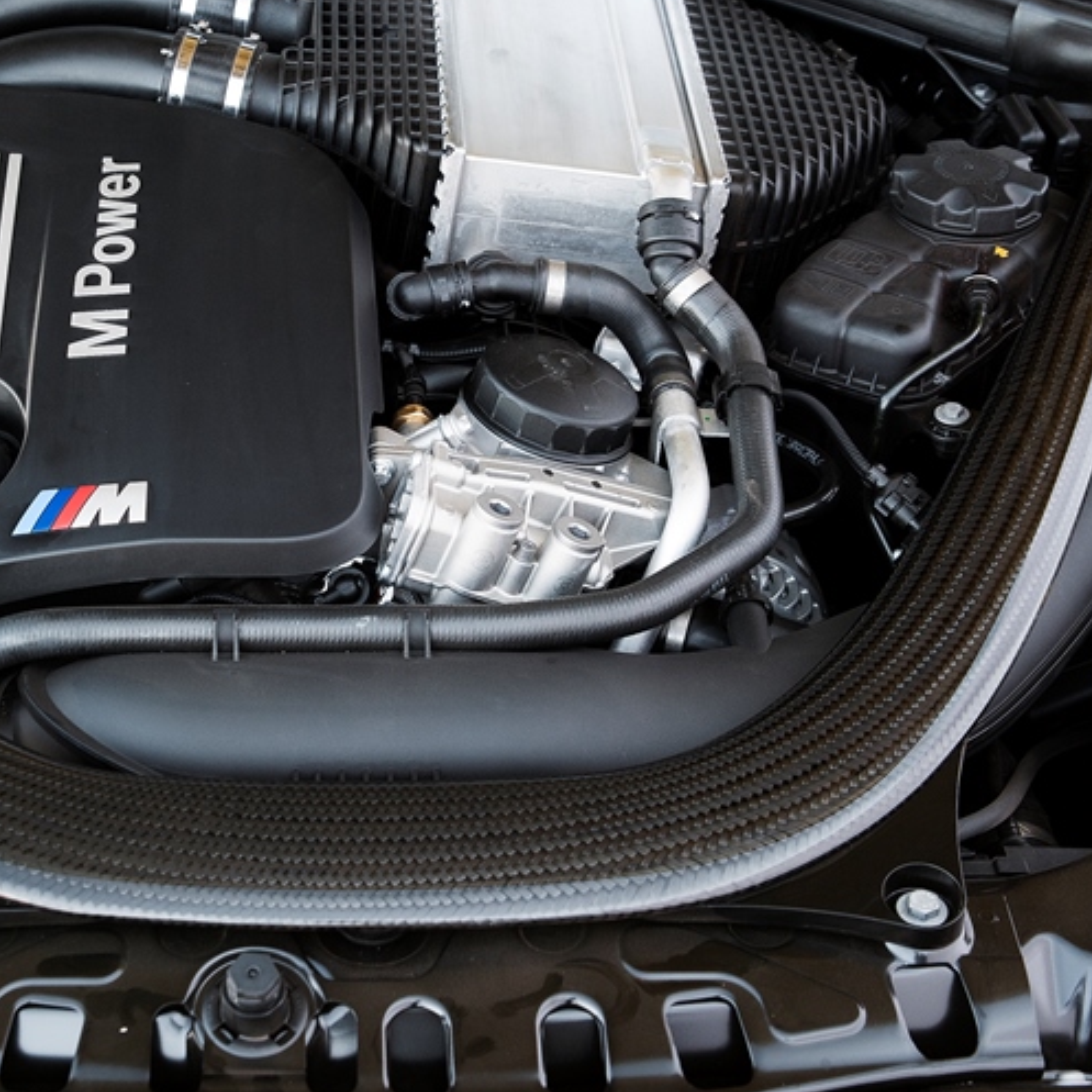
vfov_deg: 20.6
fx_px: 2998
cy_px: 372
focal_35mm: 84
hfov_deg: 20.5
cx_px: 310
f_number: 6.3
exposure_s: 1/40
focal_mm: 48
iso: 400
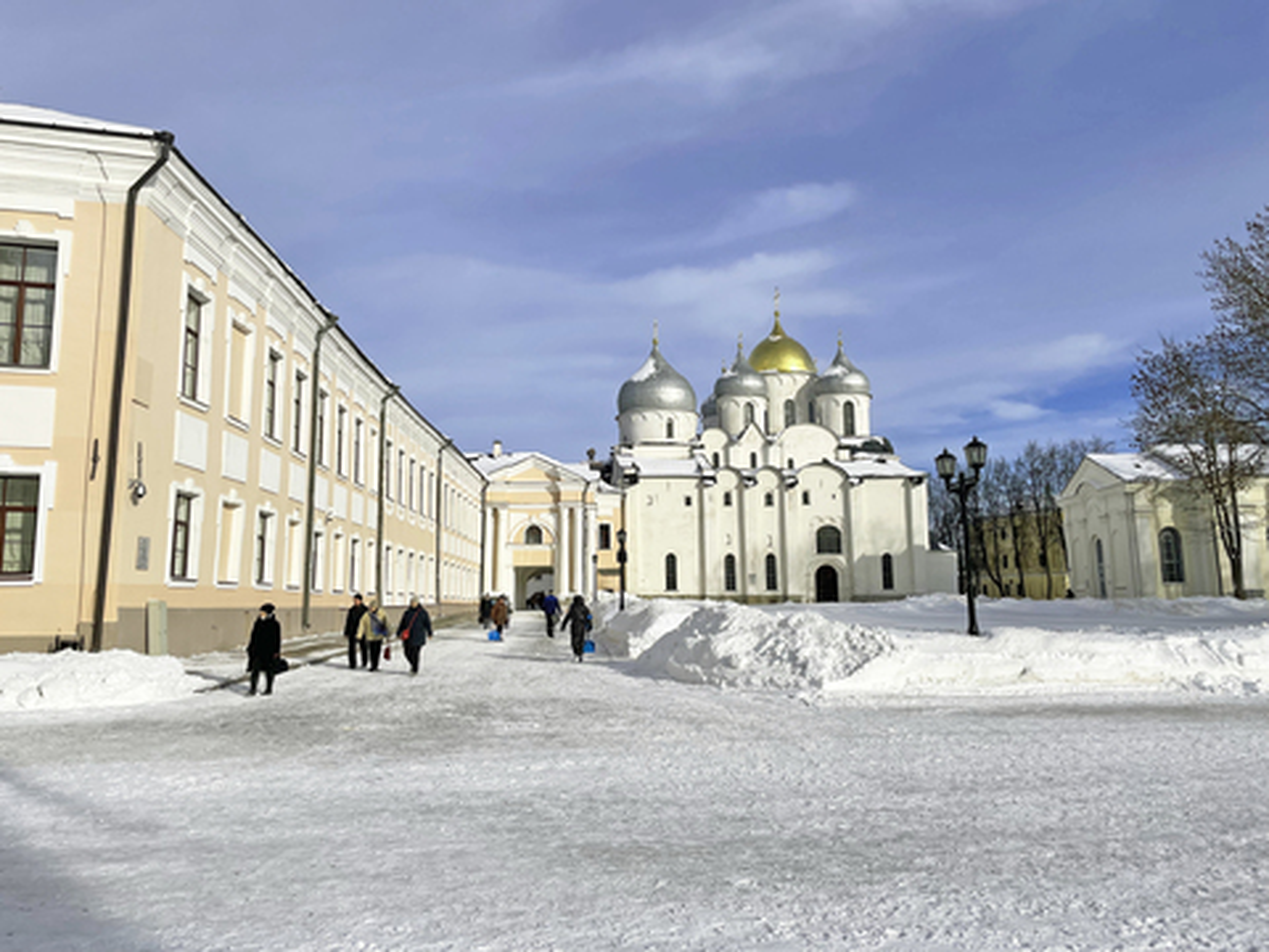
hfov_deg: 67.3
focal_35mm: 26
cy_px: 476
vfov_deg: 53.1
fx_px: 953
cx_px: 634
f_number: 1.6
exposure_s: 1/9091
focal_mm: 4.2
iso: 32
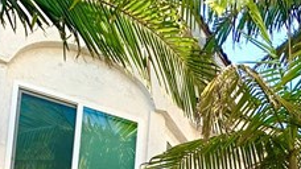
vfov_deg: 8.3
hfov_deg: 15.6
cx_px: 446
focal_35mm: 127
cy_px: 475
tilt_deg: +14.6
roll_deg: -0.6
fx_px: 1013
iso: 25
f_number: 1.8
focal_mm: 4.25
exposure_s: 1/587
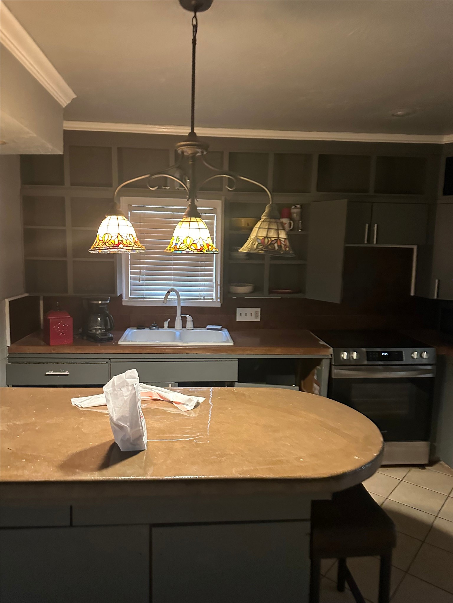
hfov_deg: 56.8
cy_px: 302
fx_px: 419
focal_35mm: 24
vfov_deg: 71.6
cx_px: 226
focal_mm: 6.86
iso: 800
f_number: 1.78
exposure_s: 1/40
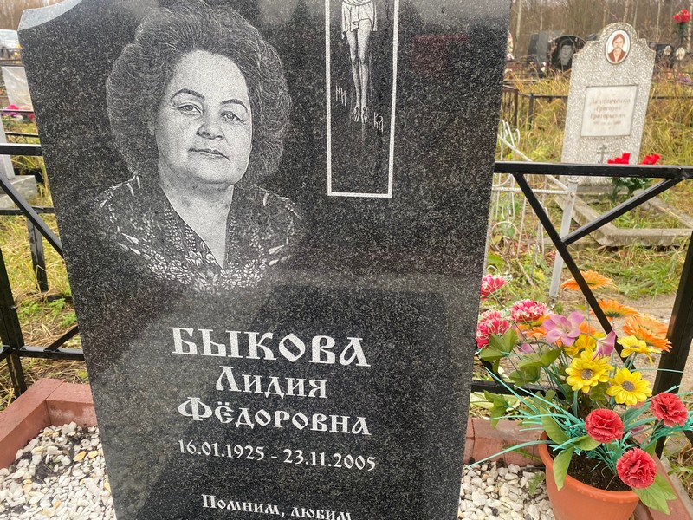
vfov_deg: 53.1
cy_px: 260
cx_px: 346
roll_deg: -0.5
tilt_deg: -22.5
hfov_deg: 67.3
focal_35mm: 26
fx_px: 521
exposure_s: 1/122
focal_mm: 4.25
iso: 64
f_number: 1.8
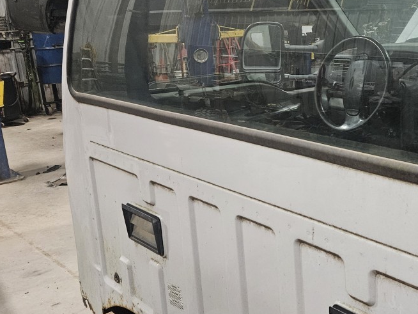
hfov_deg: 39.6
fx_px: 544
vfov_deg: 31.9
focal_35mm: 45
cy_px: 104
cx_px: 362
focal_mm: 5.4
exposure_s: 1/120
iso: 1000
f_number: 1.8
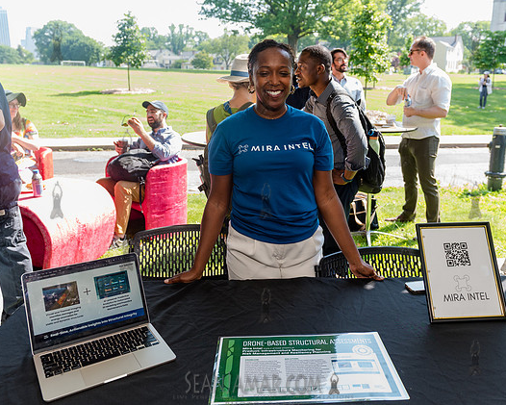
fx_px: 464
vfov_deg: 47.1
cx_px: 280
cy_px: 186
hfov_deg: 57.0
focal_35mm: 31
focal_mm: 24
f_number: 3.5
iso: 400
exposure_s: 1/320
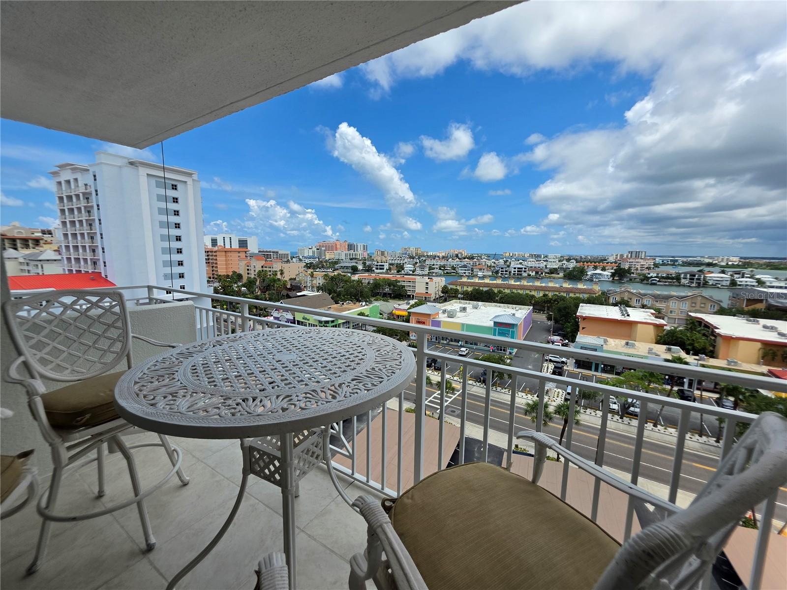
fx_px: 296
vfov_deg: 89.9
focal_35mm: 13
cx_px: 394
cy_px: 295
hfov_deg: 106.2
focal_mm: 2.2
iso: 32
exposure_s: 1/2175
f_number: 1.9
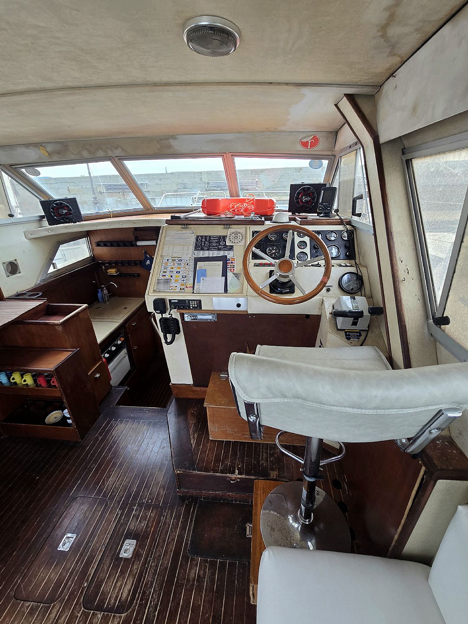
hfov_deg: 89.9
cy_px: 312
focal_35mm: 13
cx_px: 234
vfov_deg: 106.2
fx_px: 234
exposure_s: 1/50.3
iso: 80
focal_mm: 2.2
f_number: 2.2
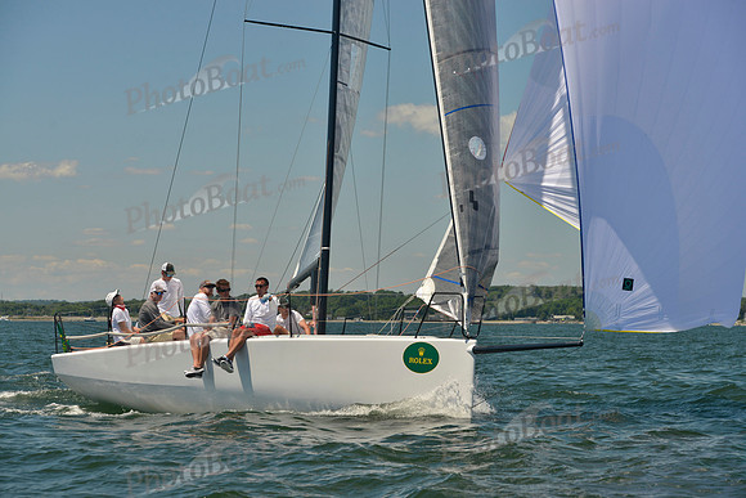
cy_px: 249
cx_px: 373
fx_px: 2280
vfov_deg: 12.5
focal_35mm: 110
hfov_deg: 18.6
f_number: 7.1
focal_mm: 110
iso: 280
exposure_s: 1/800
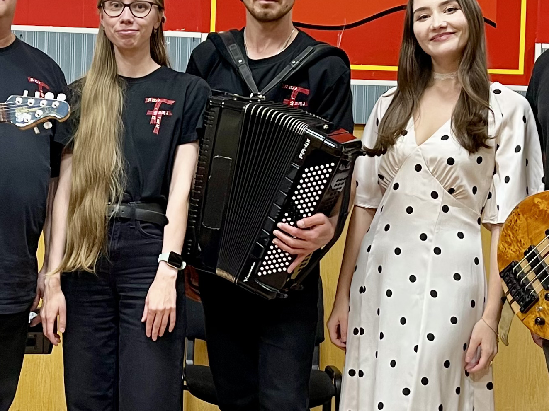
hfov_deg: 27.9
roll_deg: -0.8
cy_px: 243
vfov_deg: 21.6
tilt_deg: -0.9
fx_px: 1078
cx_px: 101
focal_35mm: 68
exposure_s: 1/50
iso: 250
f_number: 1.6
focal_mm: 5.1
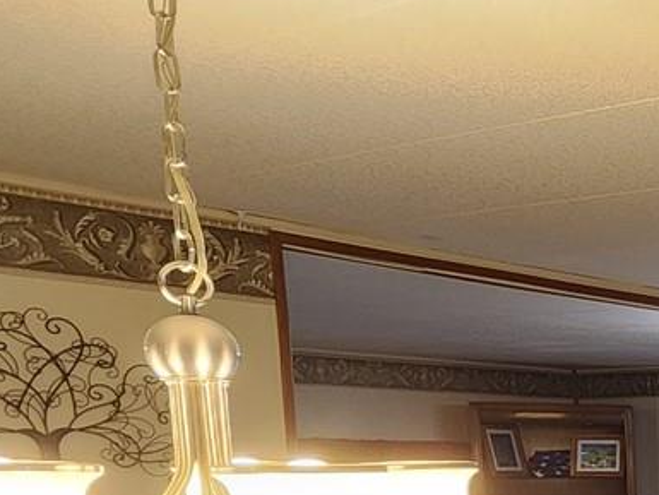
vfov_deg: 24.6
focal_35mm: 54
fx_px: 1028
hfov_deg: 21.8
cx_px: 1195
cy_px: 589
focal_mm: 2.2
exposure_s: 1/60
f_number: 2.2
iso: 250
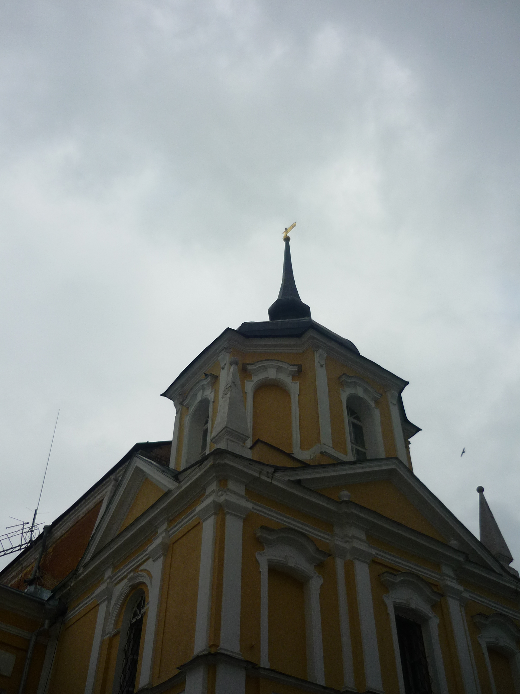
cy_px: 347
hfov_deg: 42.9
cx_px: 260
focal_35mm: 33
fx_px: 661
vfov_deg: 55.4
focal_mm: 5.5
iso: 100
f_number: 8
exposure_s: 1/320
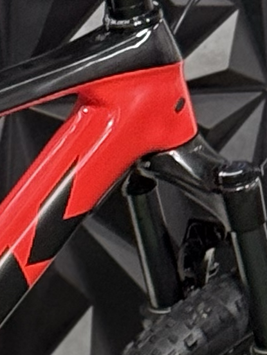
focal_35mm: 350
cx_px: -389
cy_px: 103
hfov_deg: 4.2
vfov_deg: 5.7
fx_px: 3598
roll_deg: -2.6
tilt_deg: -10.3
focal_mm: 6.76
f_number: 1.78
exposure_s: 1/60
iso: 250
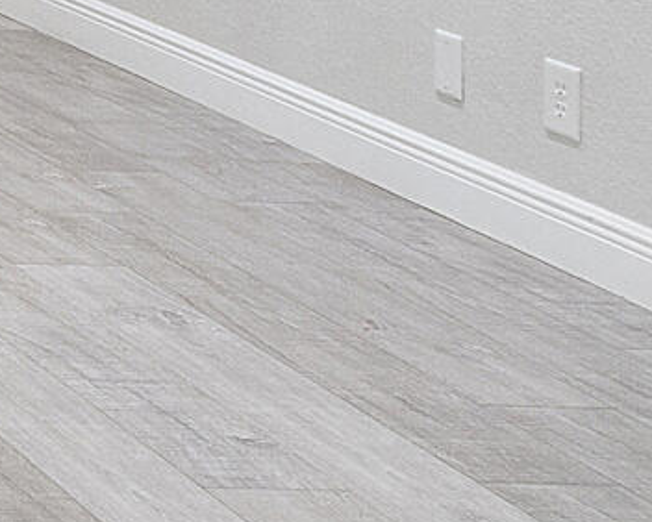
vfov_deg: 11.4
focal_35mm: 120
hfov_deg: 11.4
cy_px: -578
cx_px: -1176
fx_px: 2317
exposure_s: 1/2.5
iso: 160
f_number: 11
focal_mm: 10
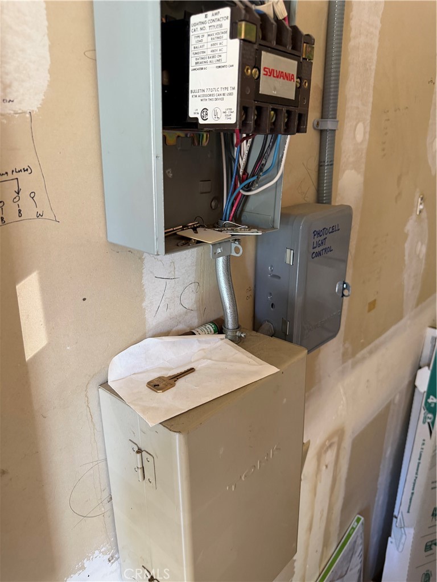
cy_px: 291
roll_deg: -0.4
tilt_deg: -18.7
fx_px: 404
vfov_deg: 71.6
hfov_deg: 56.8
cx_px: 218
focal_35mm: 24
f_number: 1.78
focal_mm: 6.76
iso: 320
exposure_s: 1/60
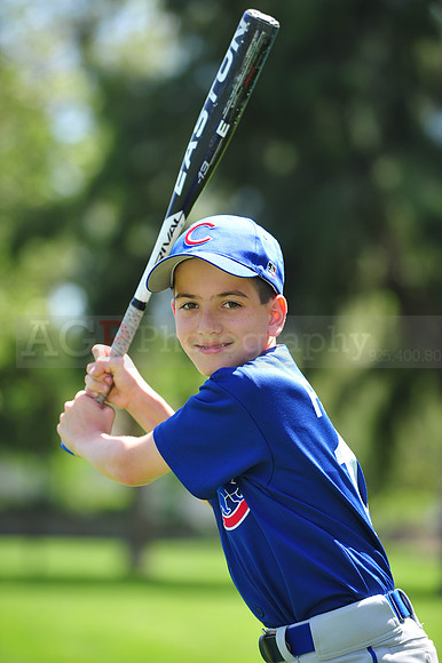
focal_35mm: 200
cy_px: 332
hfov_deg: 6.9
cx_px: 221
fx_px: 3687
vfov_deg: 10.3
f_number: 4.5
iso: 200
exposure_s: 1/400
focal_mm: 200
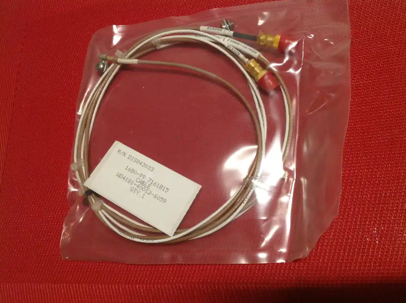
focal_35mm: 35
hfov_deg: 52.7
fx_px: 410
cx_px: 203
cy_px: 152
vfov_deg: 40.6
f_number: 2.4
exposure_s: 1/15
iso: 100
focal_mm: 4.28
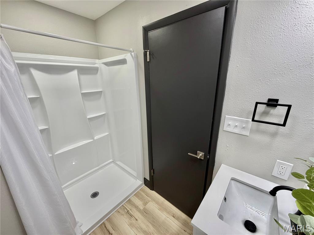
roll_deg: +1.2
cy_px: 118
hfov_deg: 102.1
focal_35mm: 14
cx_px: 157
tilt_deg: -16.9
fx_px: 127
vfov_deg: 85.7
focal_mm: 2.22
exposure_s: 1/120
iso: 125
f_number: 2.2
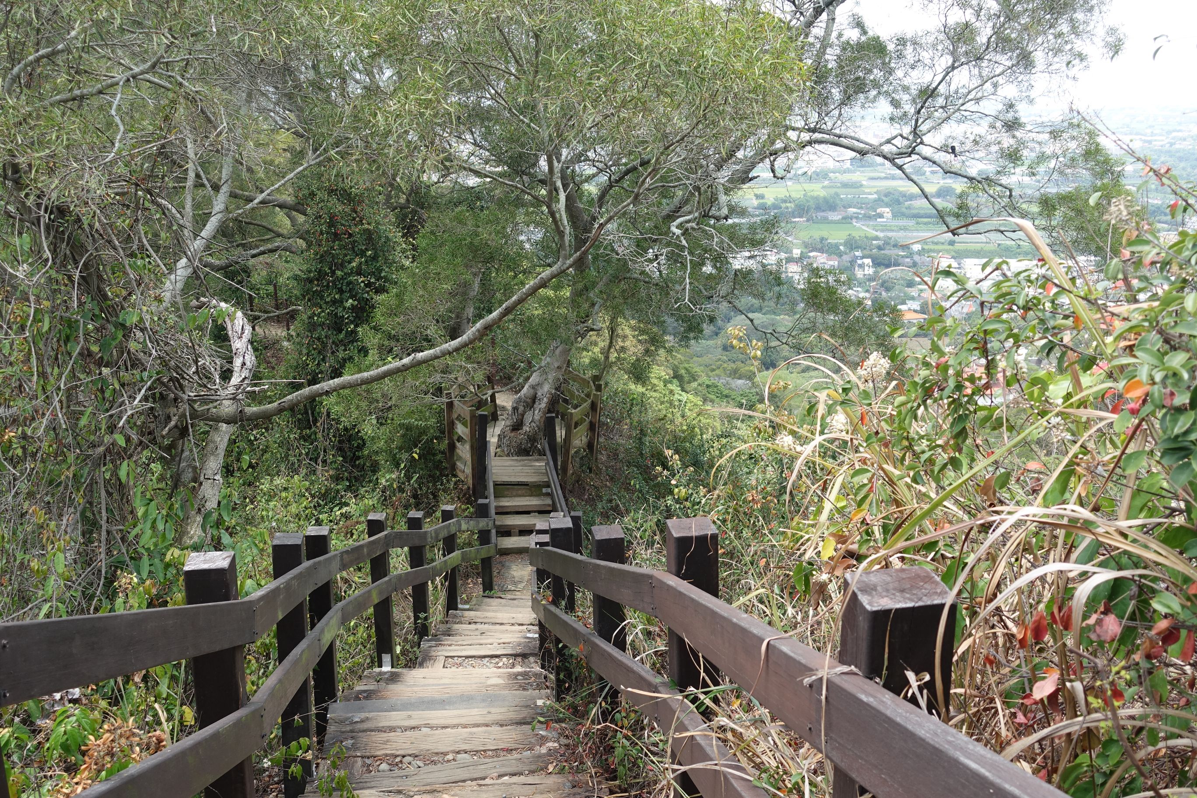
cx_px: 598
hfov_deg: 55.8
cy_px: 399
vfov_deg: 38.9
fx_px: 1130
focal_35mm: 34
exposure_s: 1/160
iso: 125
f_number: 4
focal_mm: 12.48
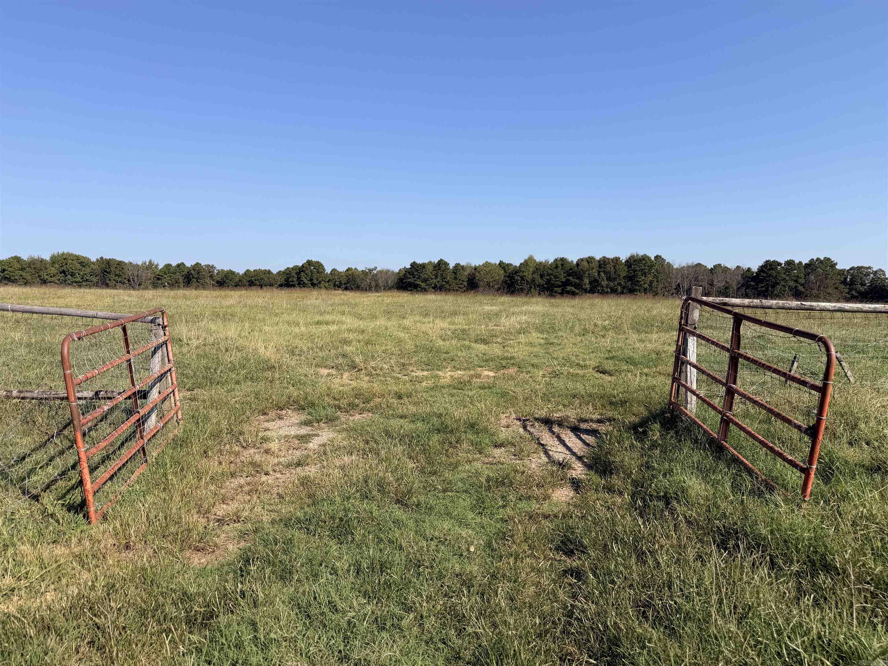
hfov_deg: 71.6
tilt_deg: -3.2
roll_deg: +0.9
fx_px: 616
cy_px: 333
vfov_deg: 56.8
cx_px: 444
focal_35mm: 24
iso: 80
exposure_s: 1/4975
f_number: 1.78
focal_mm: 6.76
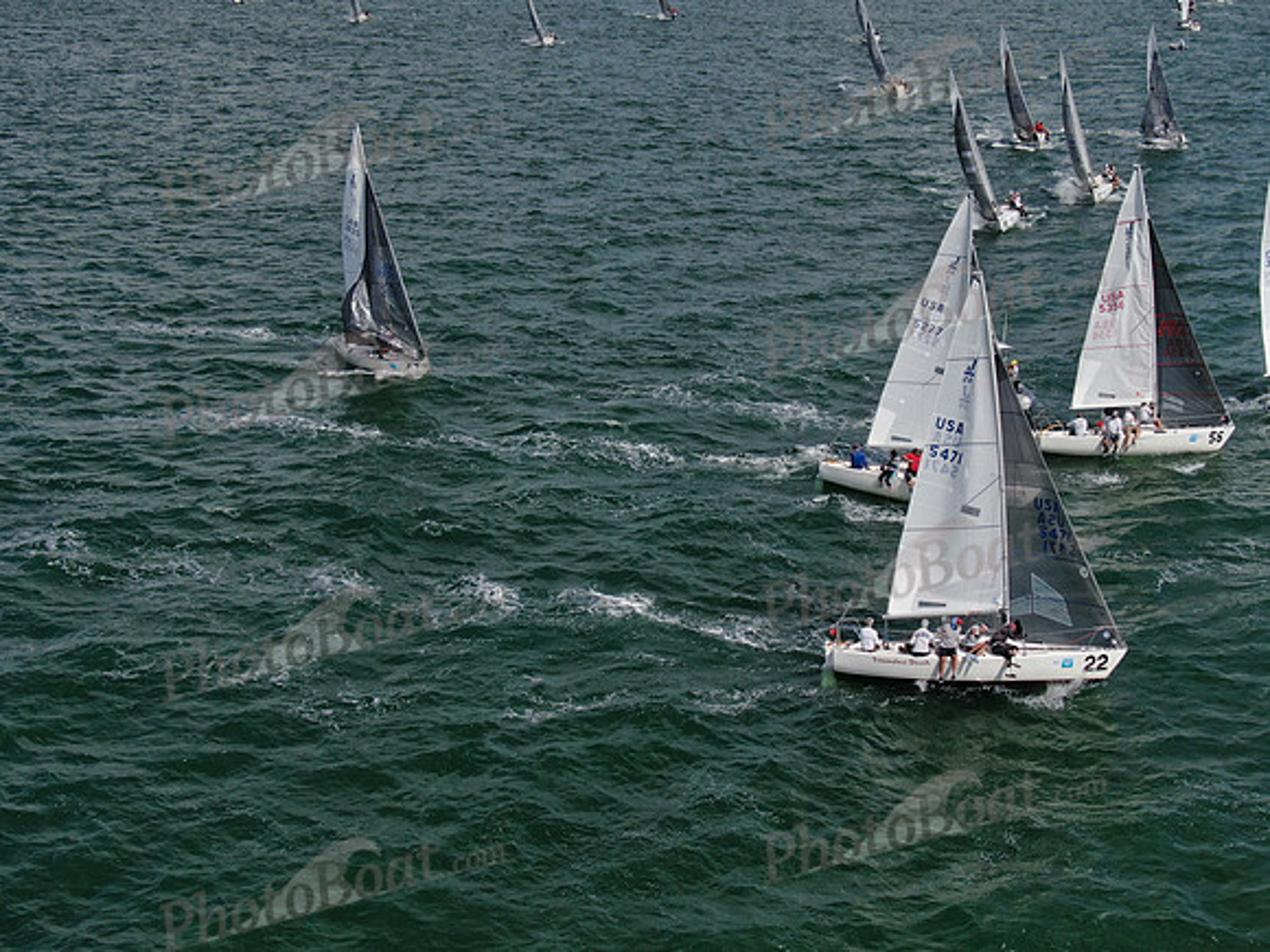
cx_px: 635
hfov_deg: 39.7
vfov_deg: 30.3
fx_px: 1761
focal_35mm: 48
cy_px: 476
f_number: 3.8
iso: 100
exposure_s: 1/1600
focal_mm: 8.6
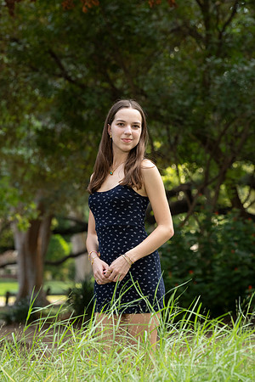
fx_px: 2125
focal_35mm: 200
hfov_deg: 6.9
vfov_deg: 10.3
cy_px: 191
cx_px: 128
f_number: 8
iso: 1250
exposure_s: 1/200
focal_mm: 200
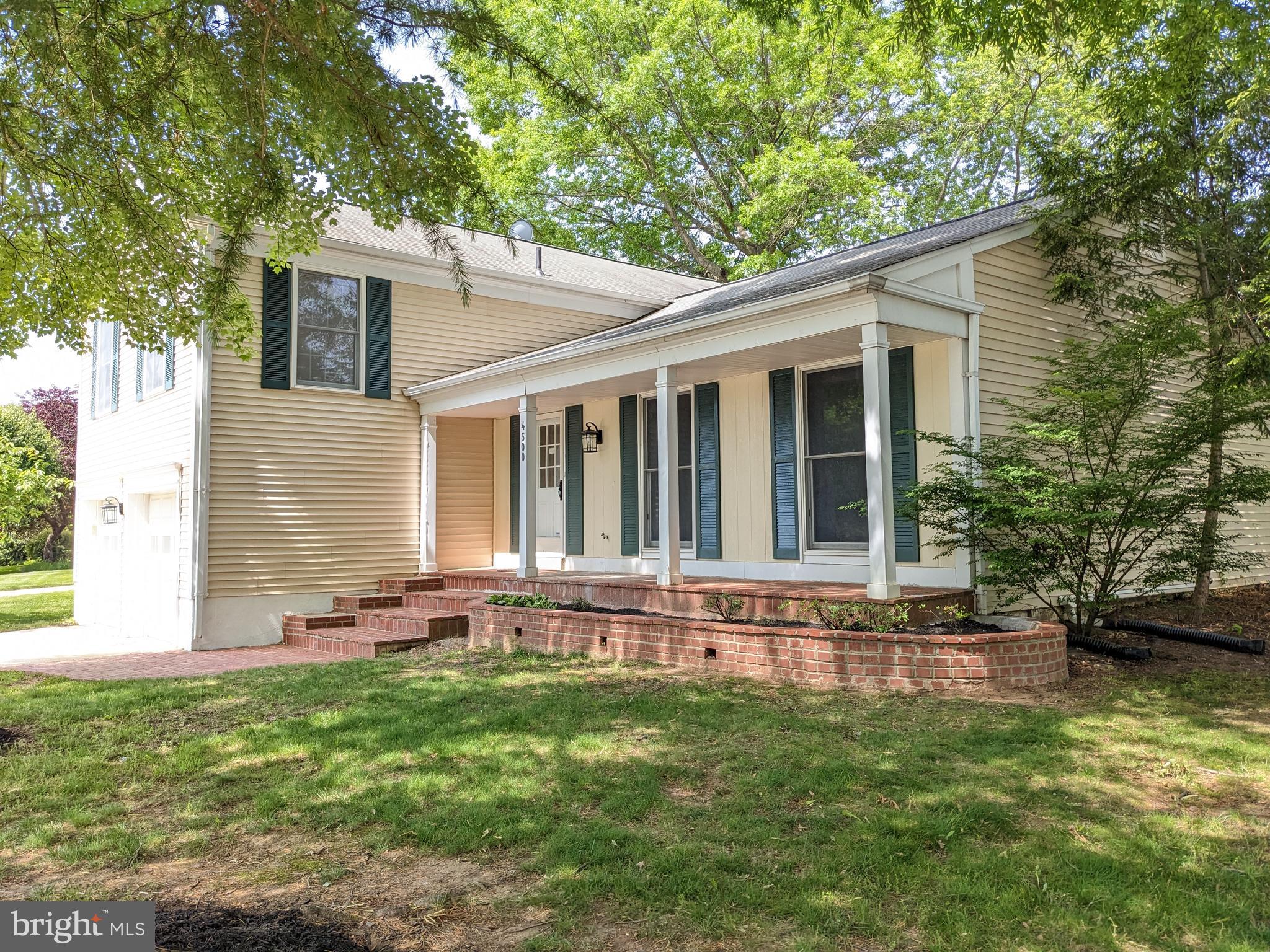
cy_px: 476
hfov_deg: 65.3
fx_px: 991
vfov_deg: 51.4
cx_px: 635
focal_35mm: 27
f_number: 1.73
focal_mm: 4.38
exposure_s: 1/469
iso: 55
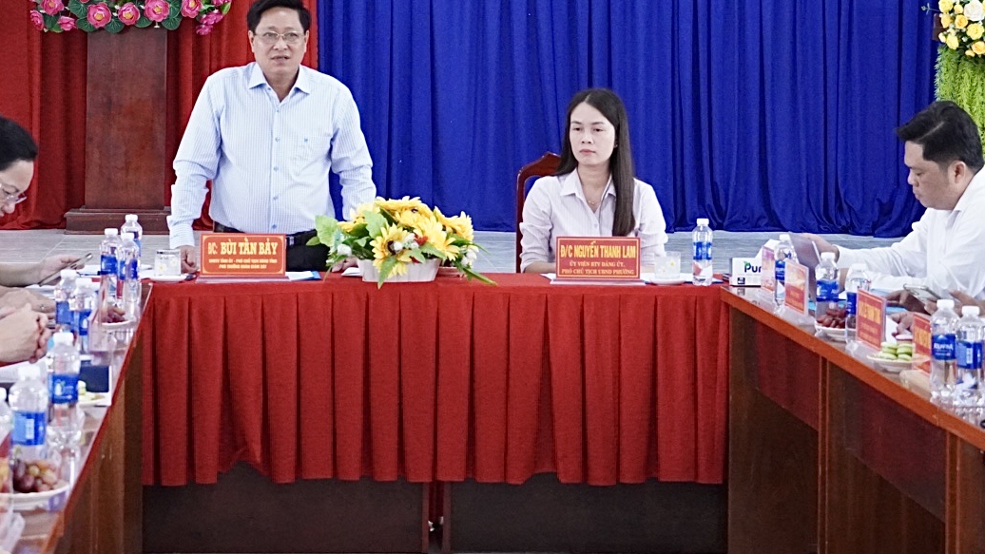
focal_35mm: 103
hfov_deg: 20.7
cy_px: 78
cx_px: 420
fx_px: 2690
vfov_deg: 11.7
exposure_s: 1/200
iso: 6400
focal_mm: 42
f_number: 5
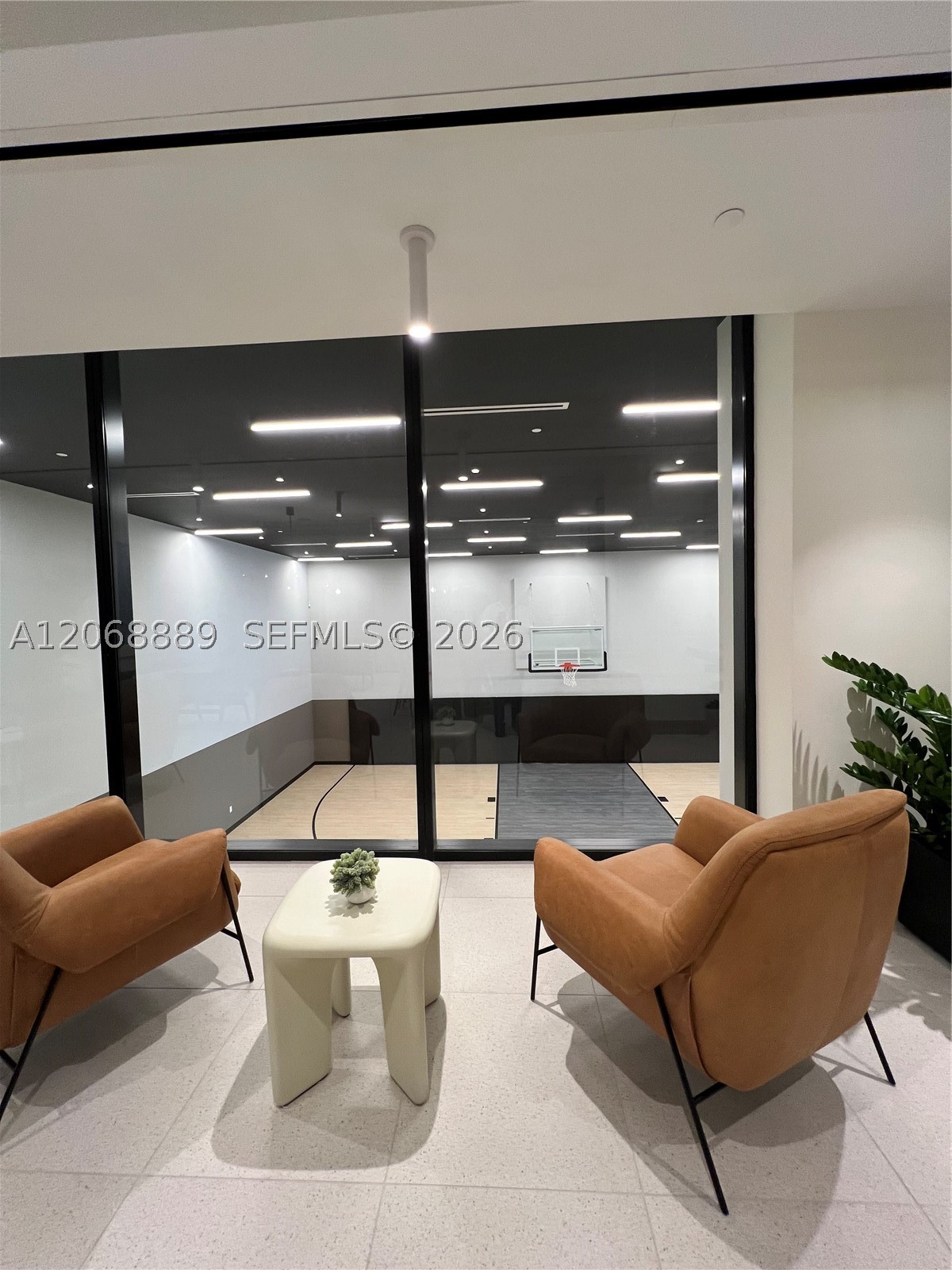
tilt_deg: -0.8
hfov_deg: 89.9
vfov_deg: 106.2
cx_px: 476
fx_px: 477
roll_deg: +1.1
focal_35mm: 13
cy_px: 635
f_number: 1.8
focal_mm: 1.57
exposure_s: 1/60
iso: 160
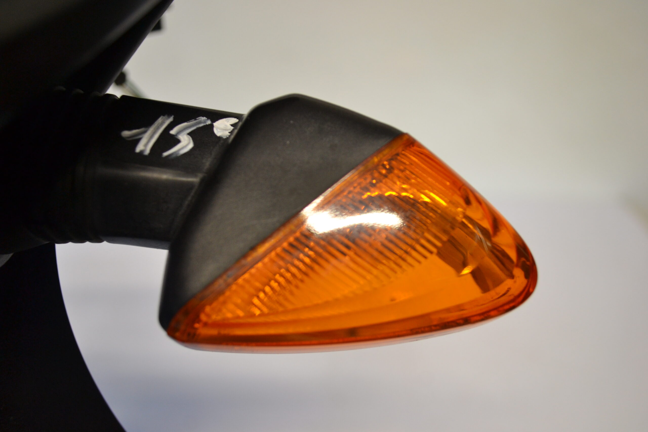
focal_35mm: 33
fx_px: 594
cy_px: 216
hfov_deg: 57.2
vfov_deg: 40.0
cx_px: 324
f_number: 4
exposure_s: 1/60
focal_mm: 22
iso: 640
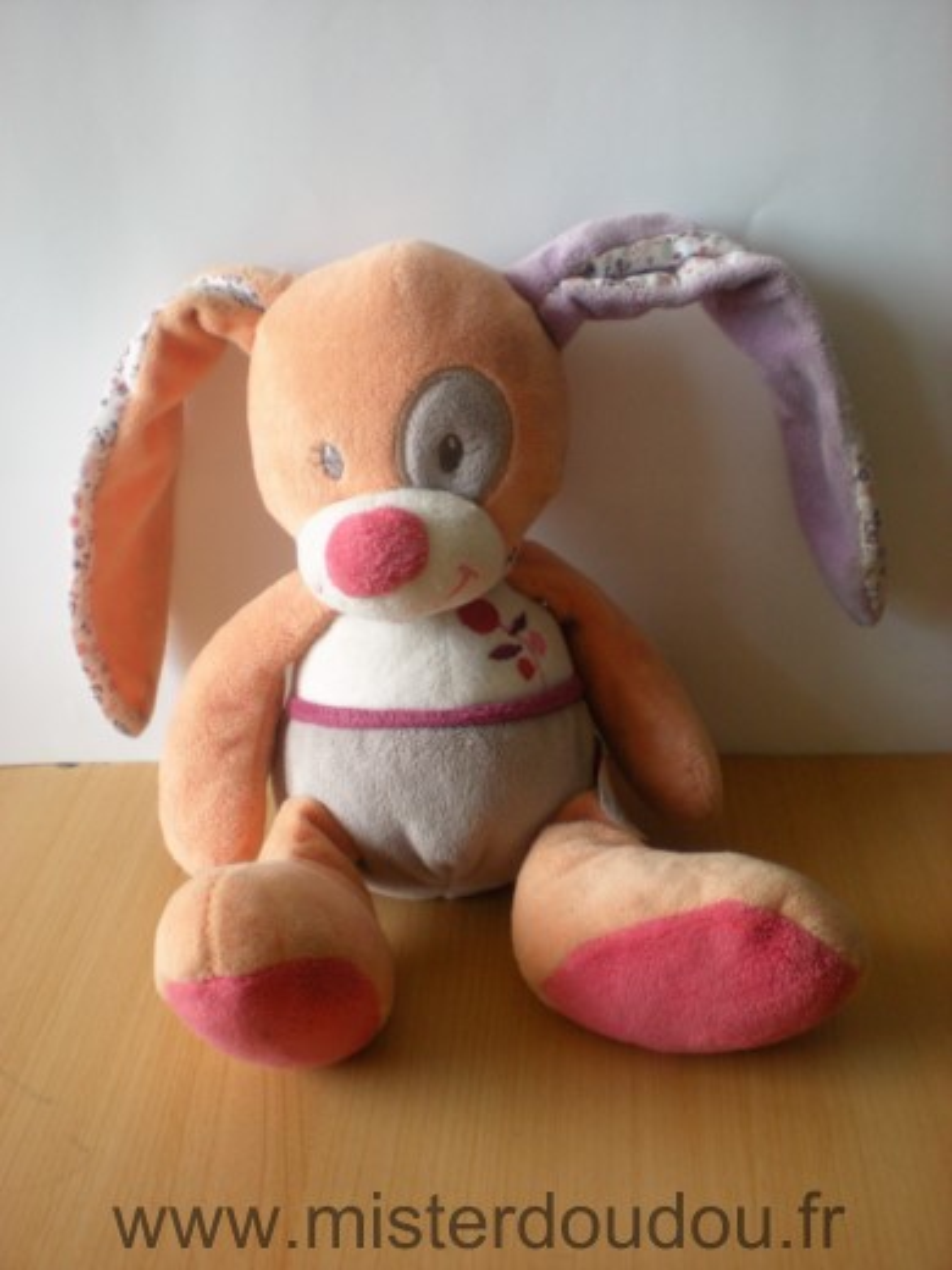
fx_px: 1393
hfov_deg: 37.7
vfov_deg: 49.0
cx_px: 476
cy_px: 635
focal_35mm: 38
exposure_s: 1/50.4
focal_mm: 6.3
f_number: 3.1
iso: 168
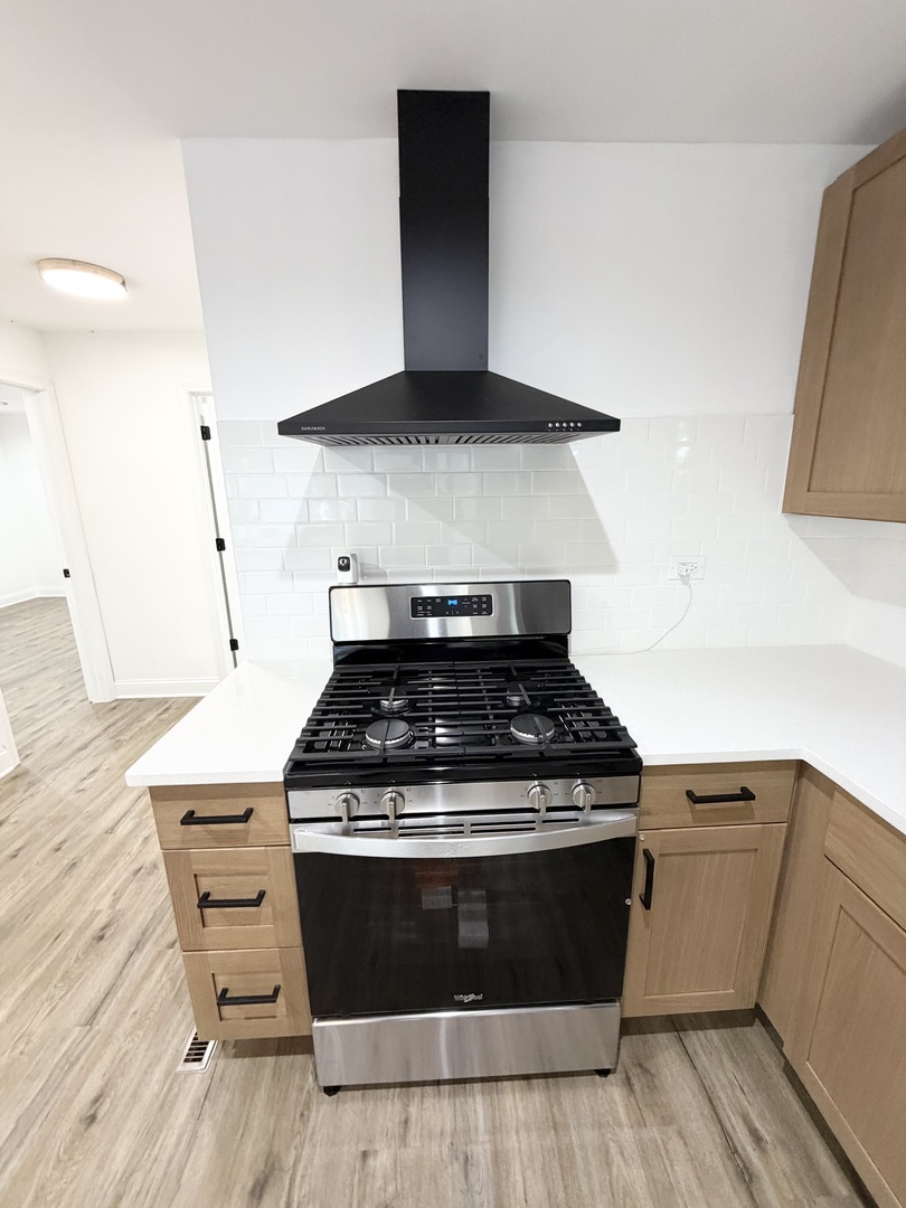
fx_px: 489
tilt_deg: -13.9
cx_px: 453
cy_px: 604
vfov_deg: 102.1
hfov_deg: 85.7
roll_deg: +0.5
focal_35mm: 14
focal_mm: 2.22
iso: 250
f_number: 2.2
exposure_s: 1/60
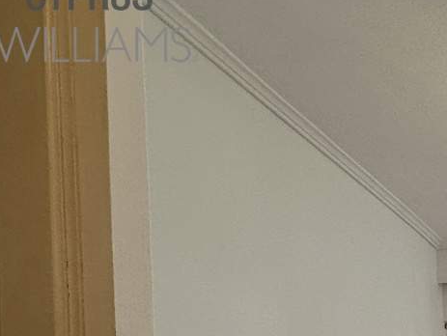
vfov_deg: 21.6
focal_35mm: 58
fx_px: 750
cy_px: 490
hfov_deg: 25.2
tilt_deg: -0.5
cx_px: 671
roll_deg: +2.6
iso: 50
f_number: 2.2
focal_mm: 2.22
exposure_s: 1/100
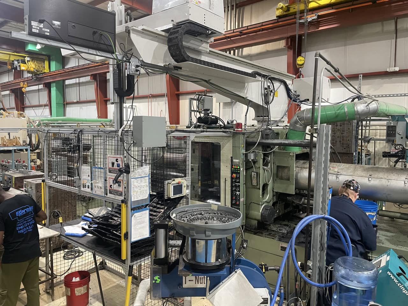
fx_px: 306
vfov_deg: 53.1
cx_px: 204
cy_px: 153
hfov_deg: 67.3
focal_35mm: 26
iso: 125
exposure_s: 1/60
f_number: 1.6
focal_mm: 4.2
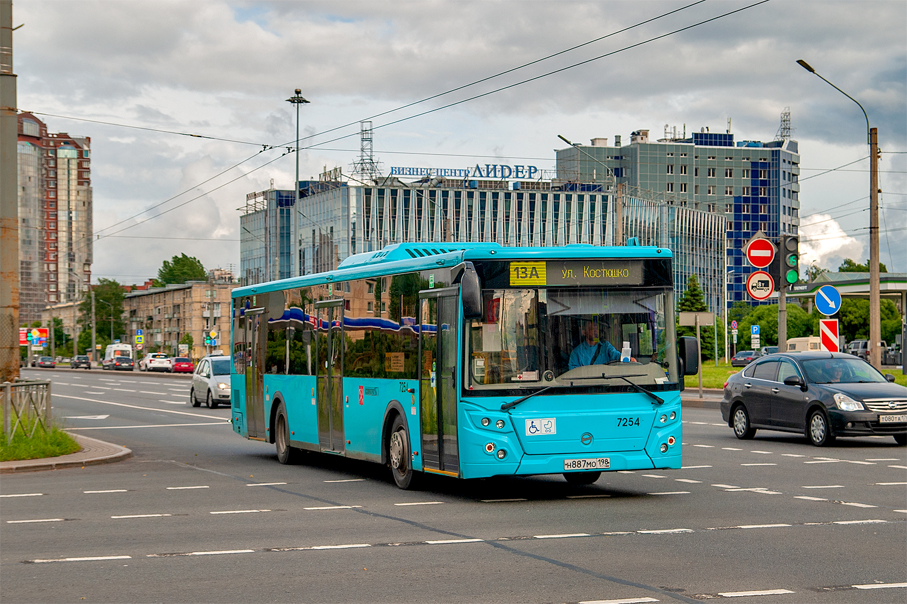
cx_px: 454
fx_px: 1512
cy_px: 302
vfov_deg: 22.6
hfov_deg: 33.4
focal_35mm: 60
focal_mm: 40
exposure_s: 1/500
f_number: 5
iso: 100
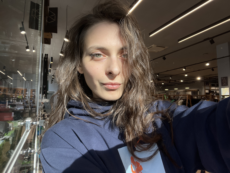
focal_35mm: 23
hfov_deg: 73.9
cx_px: 115
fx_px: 153
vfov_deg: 58.9
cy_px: 86
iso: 25
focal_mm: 2.71
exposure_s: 1/121
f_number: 2.2
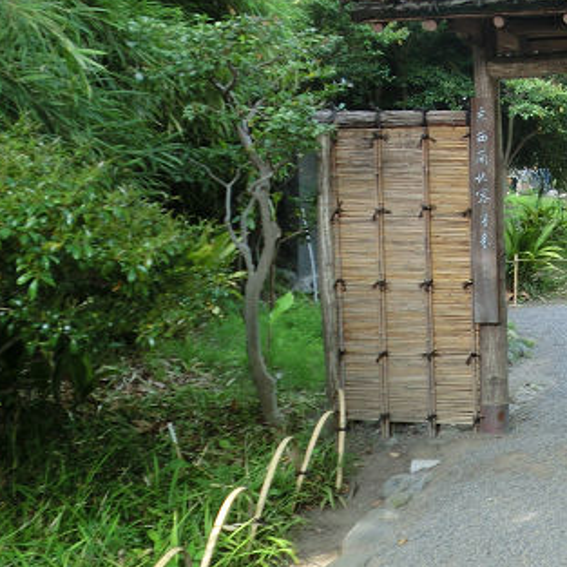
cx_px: 610
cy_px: 174
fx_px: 1056
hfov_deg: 27.7
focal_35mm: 57
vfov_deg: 29.8
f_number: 3
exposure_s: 1/60
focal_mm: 5
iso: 100
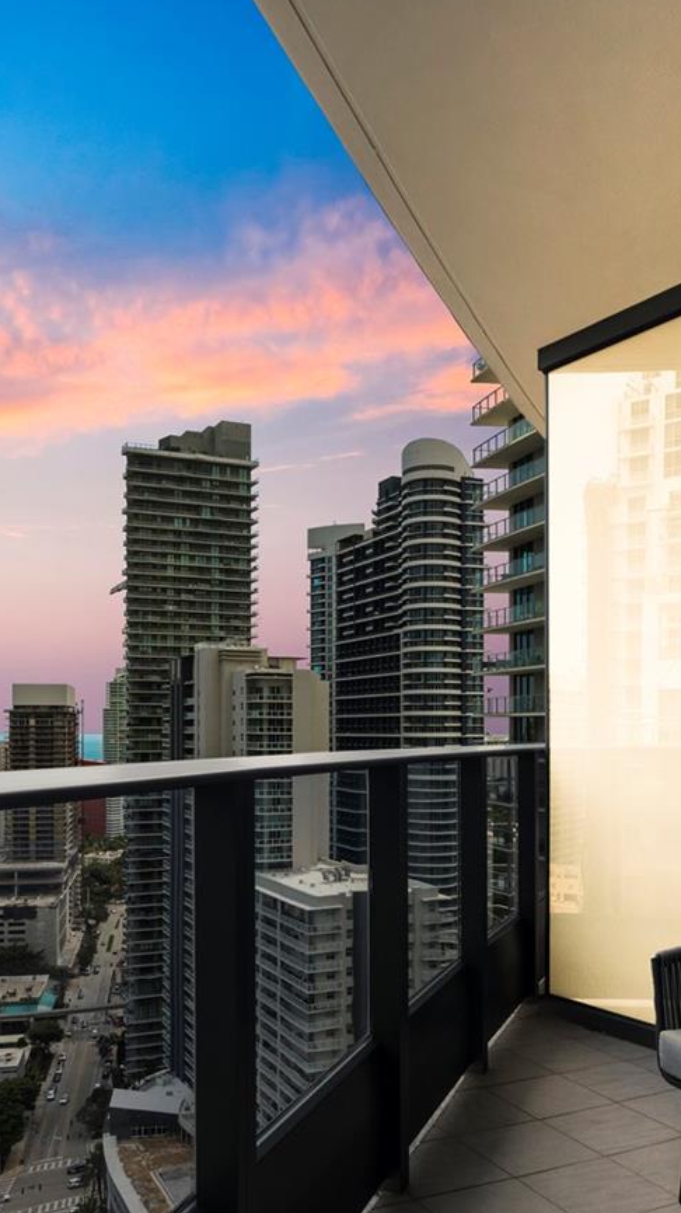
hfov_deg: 37.7
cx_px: 331
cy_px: 712
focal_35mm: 31
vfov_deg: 62.2
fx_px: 996
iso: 800
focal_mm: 16
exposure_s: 1/100
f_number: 9
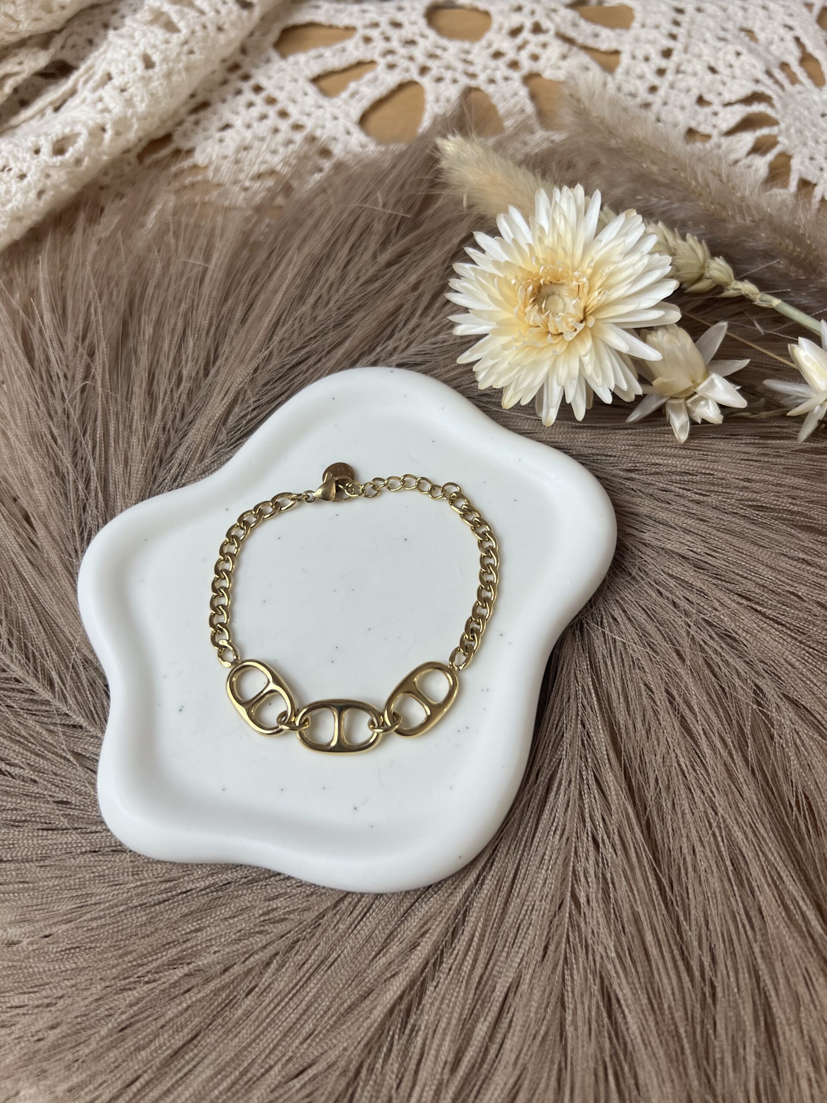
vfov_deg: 67.3
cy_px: 552
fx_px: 828
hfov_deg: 53.1
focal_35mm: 26
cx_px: 414
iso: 125
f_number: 1.5
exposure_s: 1/121
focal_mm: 5.7
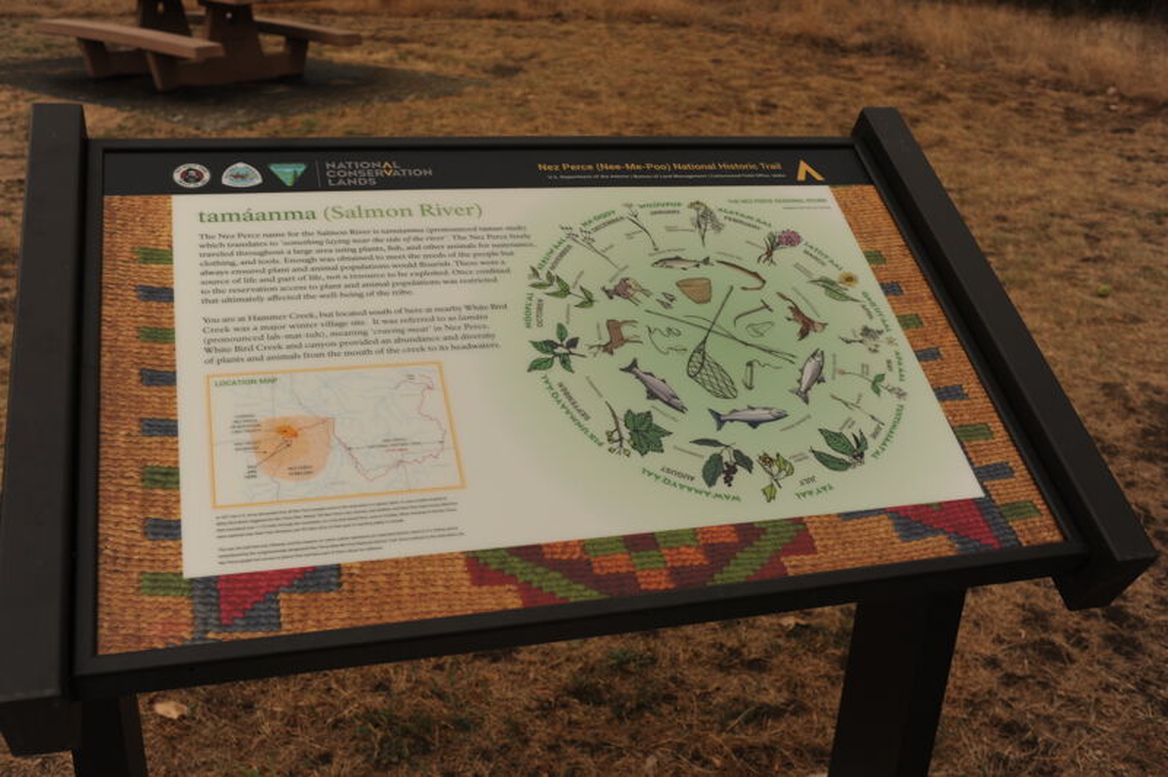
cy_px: 388
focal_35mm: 35
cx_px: 584
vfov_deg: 37.8
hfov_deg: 54.5
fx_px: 1135
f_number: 8
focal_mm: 35
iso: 200
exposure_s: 1/50
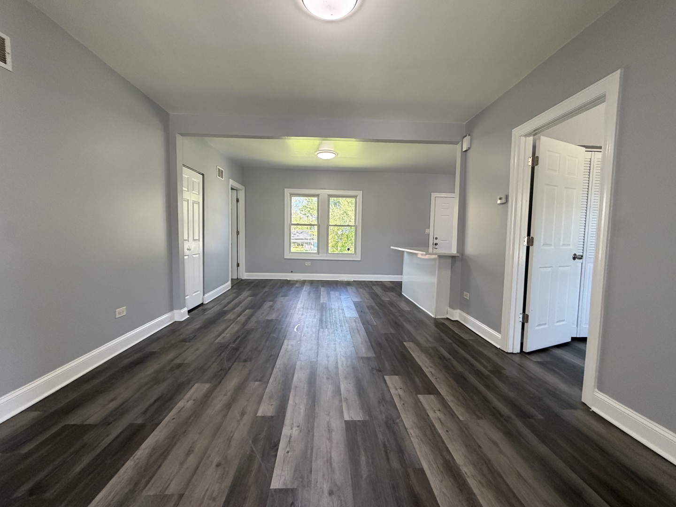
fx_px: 273
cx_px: 338
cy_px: 254
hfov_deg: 102.1
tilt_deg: -5.2
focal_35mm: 14
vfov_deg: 85.7
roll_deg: -0.2
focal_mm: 2.22
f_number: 2.2
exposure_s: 1/120
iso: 250
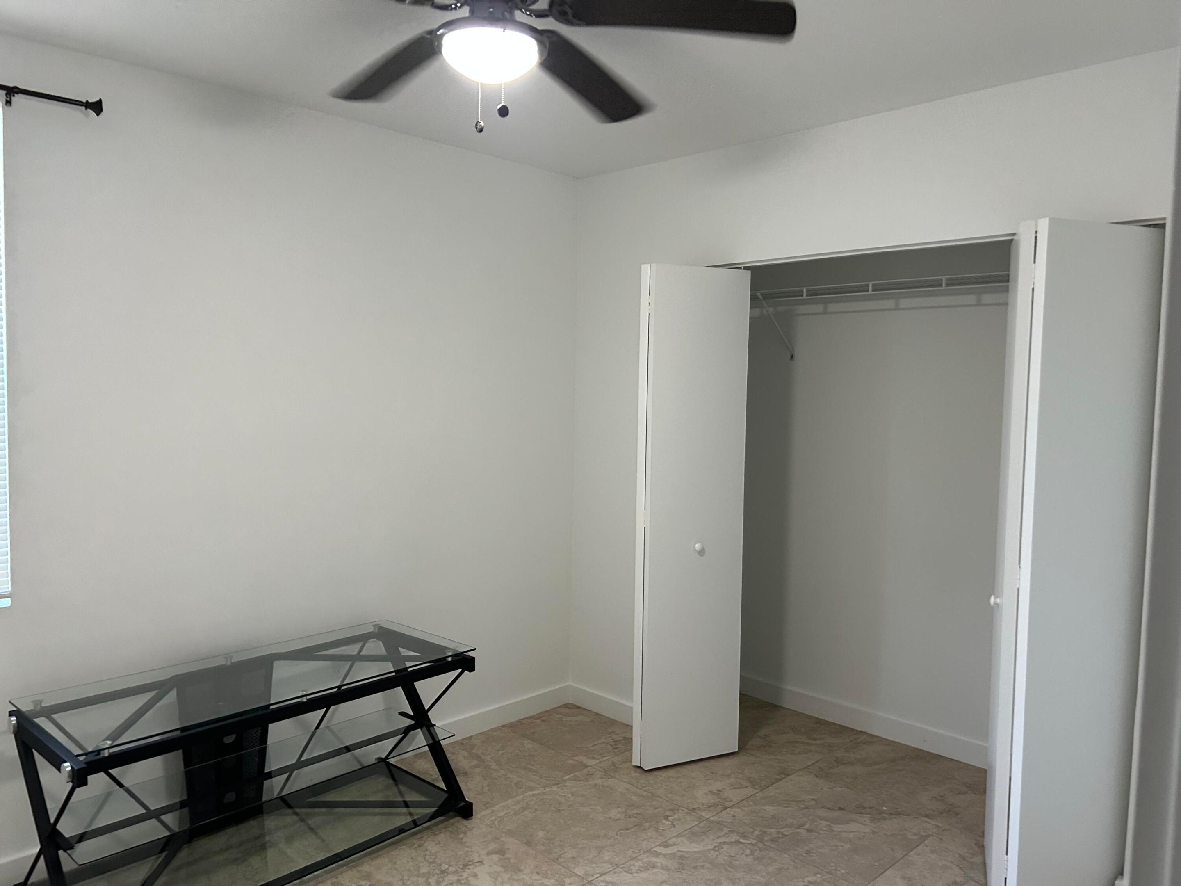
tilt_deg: -2.5
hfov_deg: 67.3
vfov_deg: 53.1
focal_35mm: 26
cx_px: 590
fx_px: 887
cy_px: 443
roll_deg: -1.1
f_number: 1.5
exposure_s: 1/60
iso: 200
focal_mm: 5.7
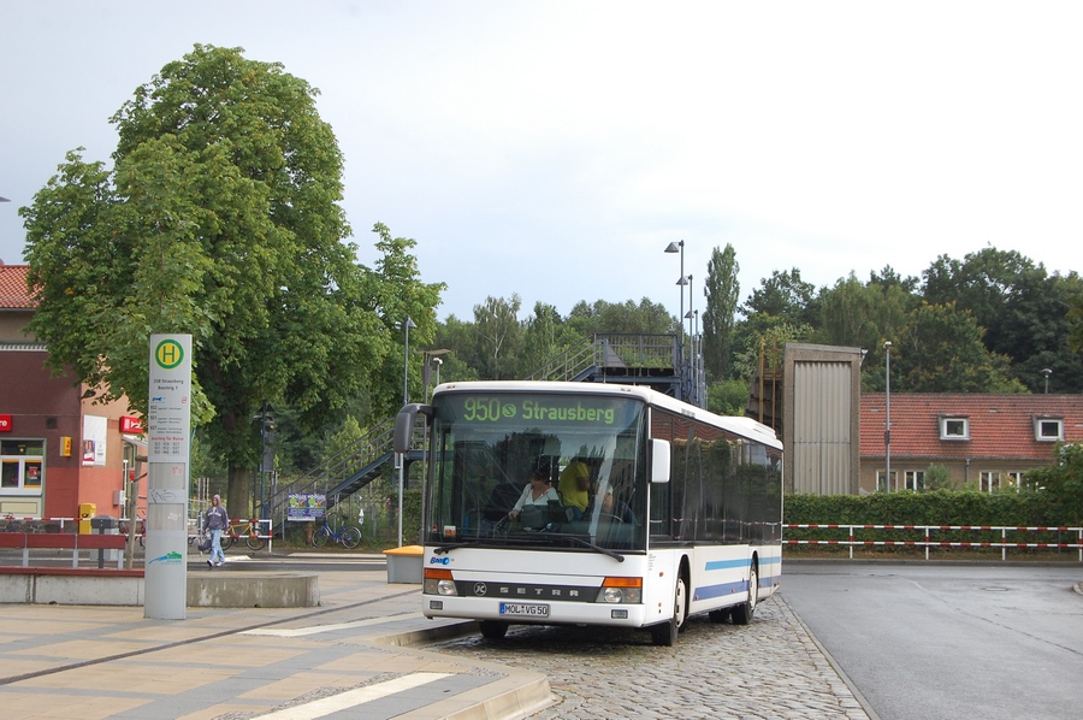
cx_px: 542
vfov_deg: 22.6
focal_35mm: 60
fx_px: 1803
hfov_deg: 33.4
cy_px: 360
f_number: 10
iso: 400
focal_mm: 40
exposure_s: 1/200
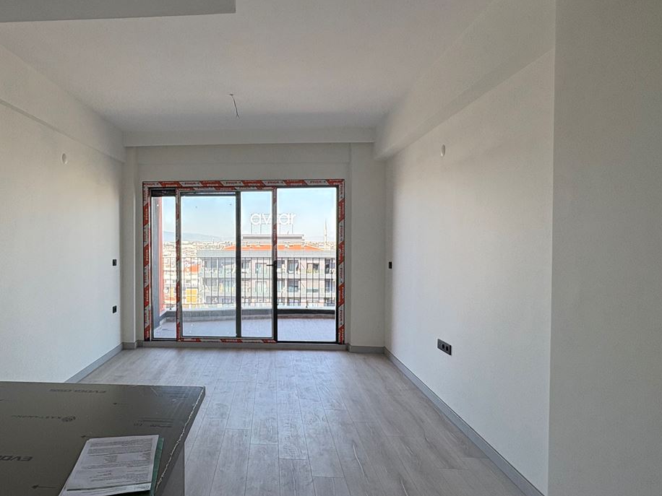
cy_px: 250
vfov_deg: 61.1
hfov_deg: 74.9
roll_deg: -0.1
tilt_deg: -0.3
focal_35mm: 22
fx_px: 421
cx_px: 243
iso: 64
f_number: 2.2
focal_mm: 2.22
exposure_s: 1/309
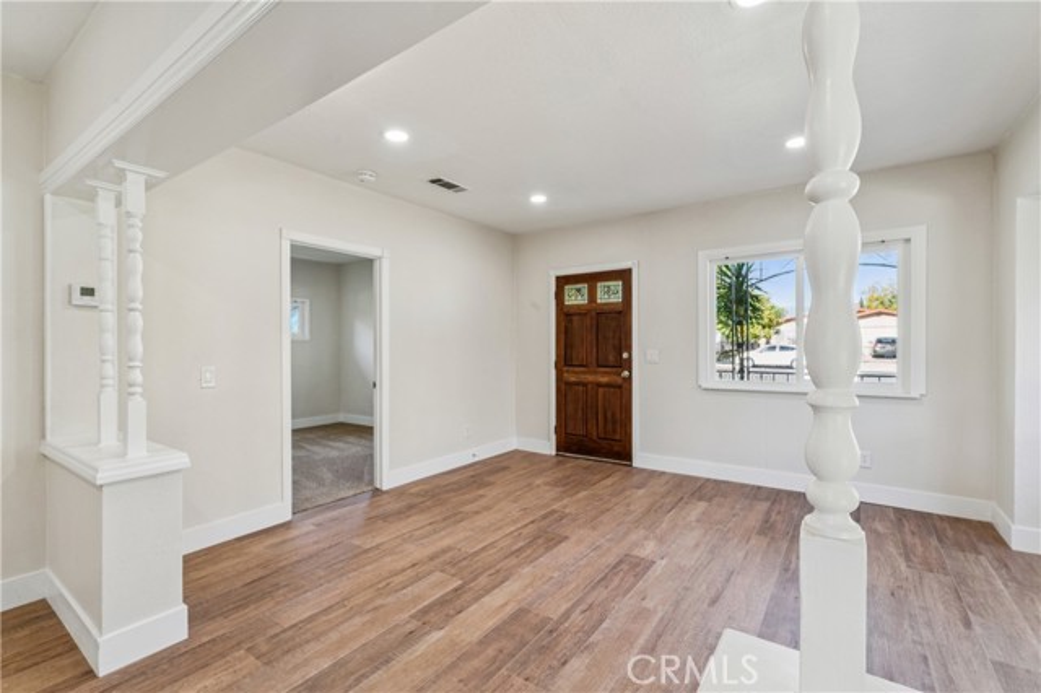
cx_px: 520
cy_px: 346
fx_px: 468
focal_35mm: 16
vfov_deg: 73.0
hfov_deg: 96.1
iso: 100
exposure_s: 1/4
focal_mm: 16.2
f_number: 13
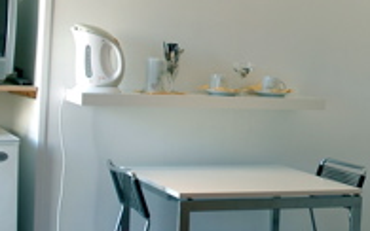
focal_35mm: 90
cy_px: 88
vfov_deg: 14.5
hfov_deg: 22.5
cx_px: 330
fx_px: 908
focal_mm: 18
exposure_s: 1/30
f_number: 3.5
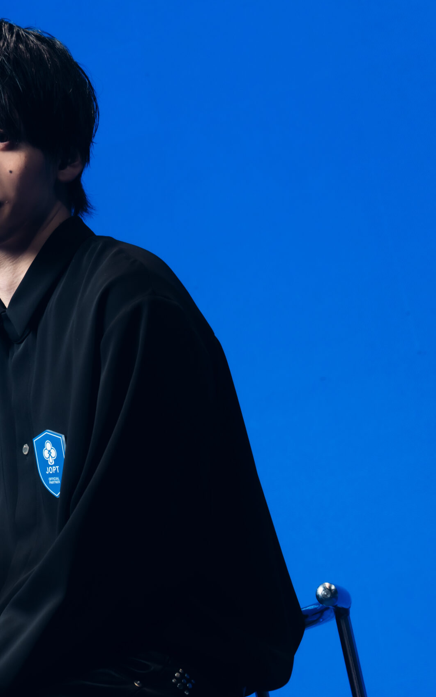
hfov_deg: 12.5
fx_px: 1958
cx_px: -43
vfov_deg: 20.2
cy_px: 350
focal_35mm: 103
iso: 500
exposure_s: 1/50
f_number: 6.3
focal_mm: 67
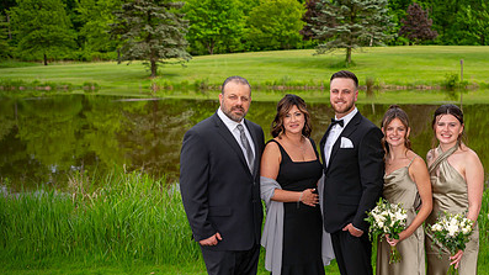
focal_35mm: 52
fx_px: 674
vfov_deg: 23.0
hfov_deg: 39.1
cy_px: 165
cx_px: 350
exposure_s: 1/3200
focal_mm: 34
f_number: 3.2
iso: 400
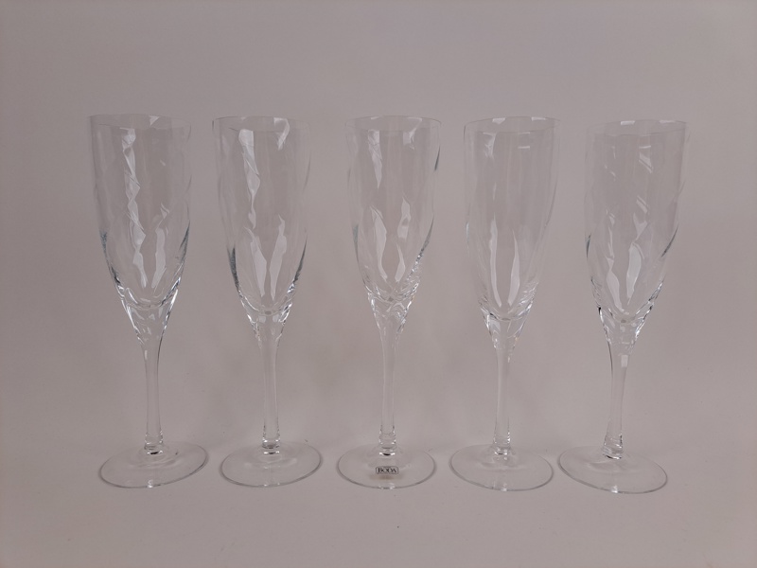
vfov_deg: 56.8
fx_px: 525
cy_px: 284
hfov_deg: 71.6
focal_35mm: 24
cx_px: 378
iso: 50
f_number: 1.8
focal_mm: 5.23
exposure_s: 1/103
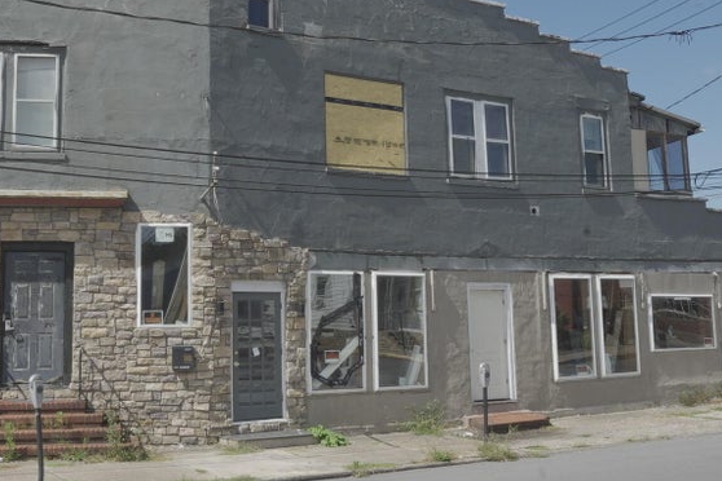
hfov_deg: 45.1
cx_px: 270
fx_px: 862
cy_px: 193
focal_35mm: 43
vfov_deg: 31.1
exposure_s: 1/25
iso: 125
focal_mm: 17.3
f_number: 22
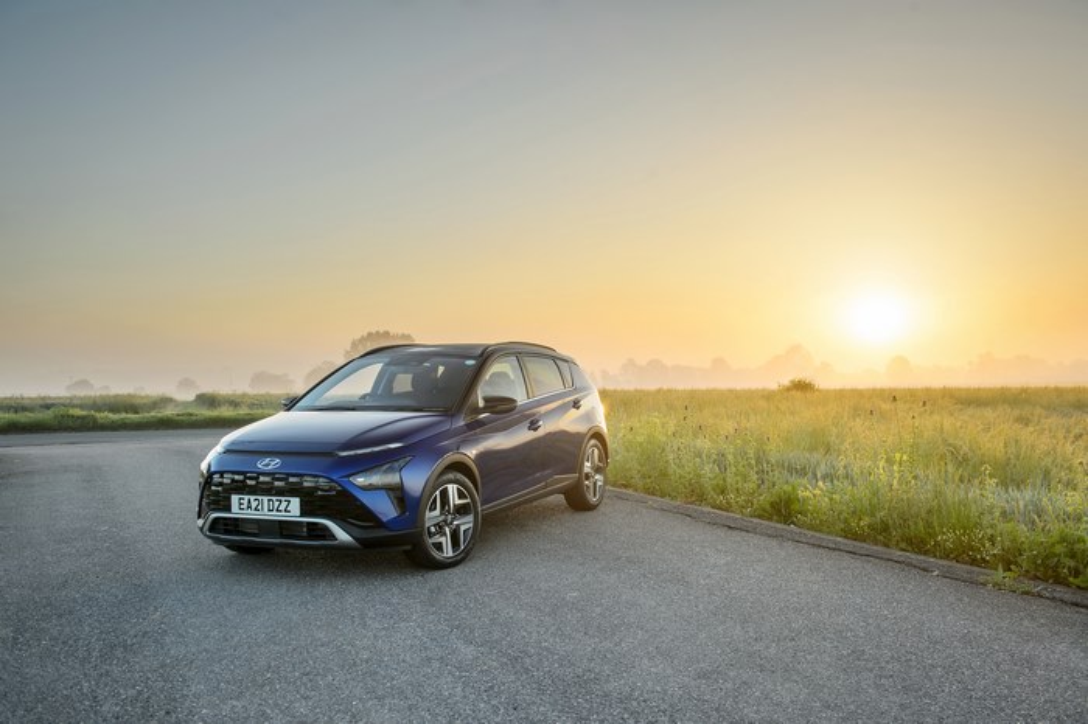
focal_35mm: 34
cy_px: 362
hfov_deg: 55.8
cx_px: 544
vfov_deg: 38.8
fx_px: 1027
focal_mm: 34
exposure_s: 1/20
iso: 200
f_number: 6.3
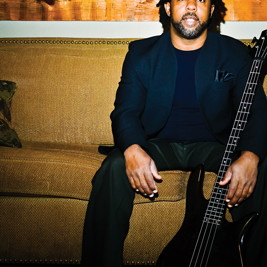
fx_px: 593
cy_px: 135
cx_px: 144
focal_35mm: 68
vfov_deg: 25.4
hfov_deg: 25.4
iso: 400
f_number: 4
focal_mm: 26
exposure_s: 1/60
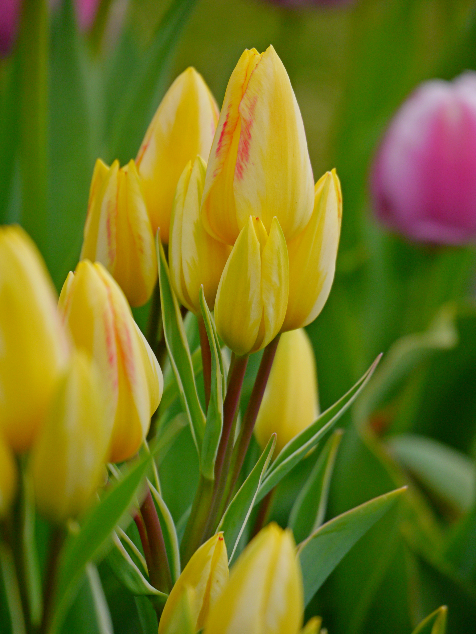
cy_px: 317
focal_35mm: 264
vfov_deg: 7.5
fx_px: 4837
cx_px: 238
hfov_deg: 5.6
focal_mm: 132
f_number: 5.6
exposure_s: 1/250
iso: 250
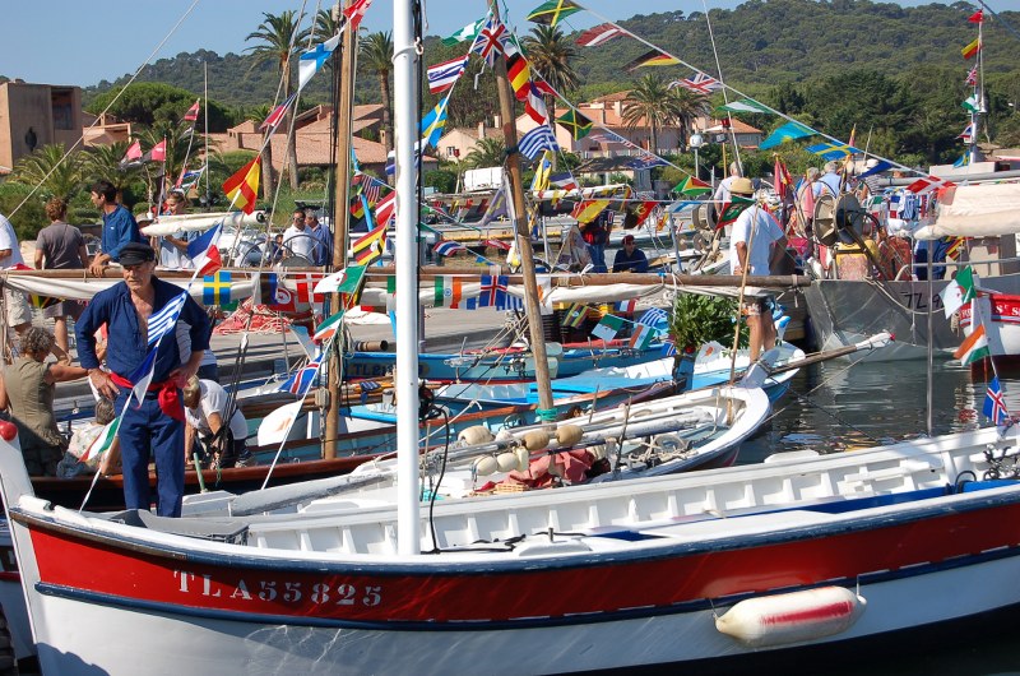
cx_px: 510
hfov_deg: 24.7
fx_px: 2333
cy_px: 338
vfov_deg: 16.5
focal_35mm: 82
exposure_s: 1/400
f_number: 10
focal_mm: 55
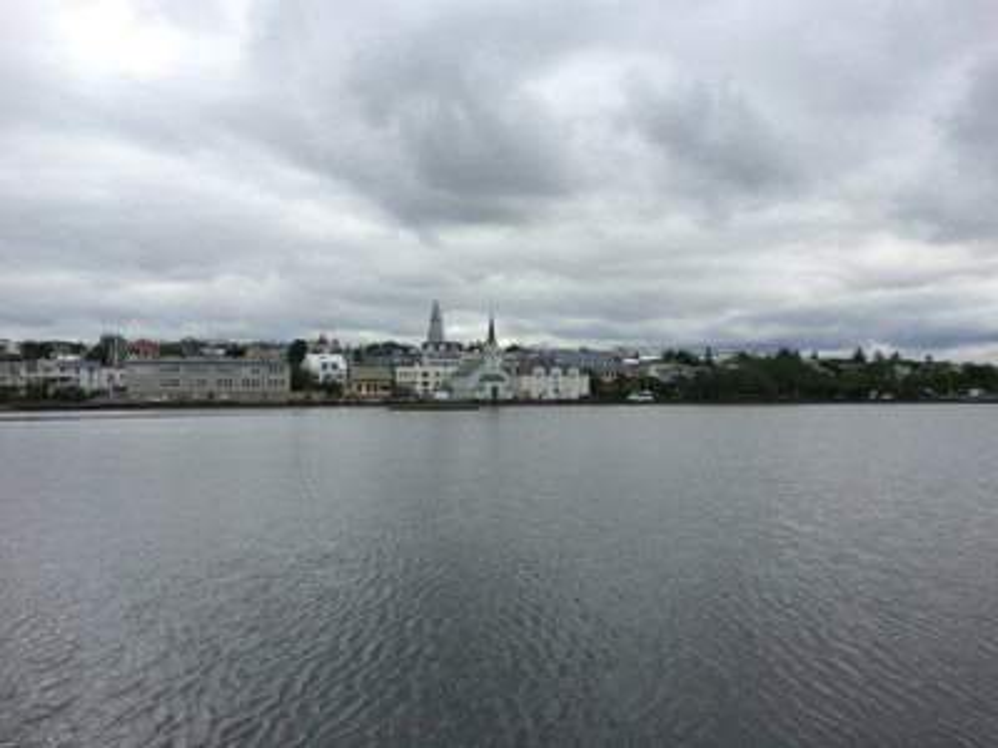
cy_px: 374
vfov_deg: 48.2
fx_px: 836
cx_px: 499
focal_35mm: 29
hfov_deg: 61.7
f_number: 2.2
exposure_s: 1/1786
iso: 32
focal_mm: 4.15
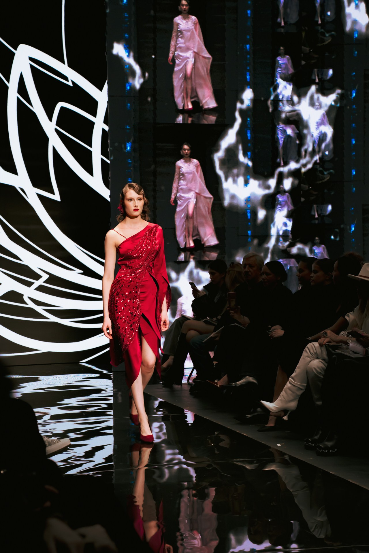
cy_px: 276
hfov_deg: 18.2
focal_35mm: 75
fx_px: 1153
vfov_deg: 27.0
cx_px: 184
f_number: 5
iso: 2000
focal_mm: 75
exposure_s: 1/125
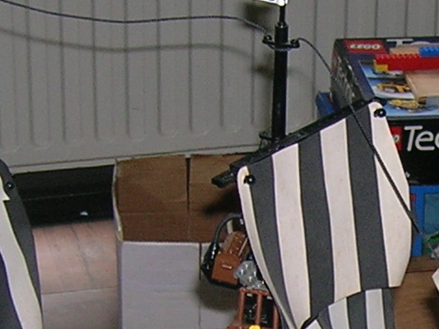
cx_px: 480
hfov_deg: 11.9
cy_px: 389
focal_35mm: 163
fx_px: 2066
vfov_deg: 9.0
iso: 51
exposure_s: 1/60.1
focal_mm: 5.7
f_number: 2.9
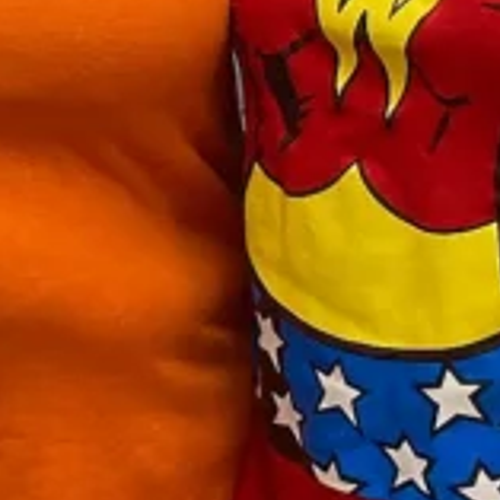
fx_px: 2631
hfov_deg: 10.7
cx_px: -80
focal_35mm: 161
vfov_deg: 10.5
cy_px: -213
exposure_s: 1/63
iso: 80
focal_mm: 3.99
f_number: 1.8
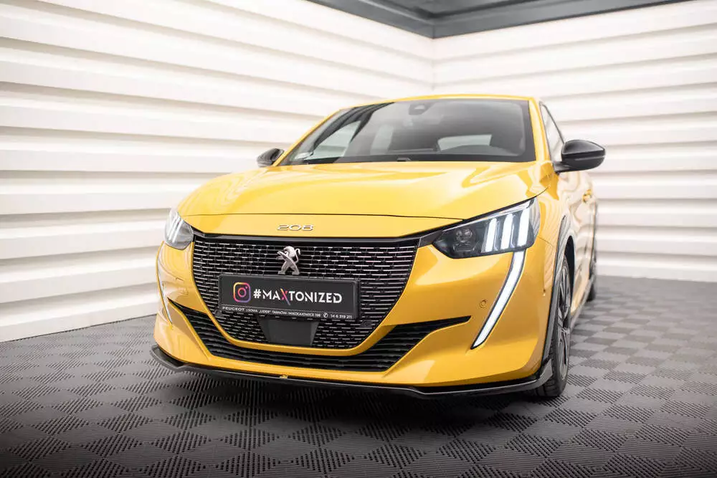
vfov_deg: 37.4
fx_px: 706
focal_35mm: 35
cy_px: 237
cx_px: 362
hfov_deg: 53.8
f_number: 2.5
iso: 1000
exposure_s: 1/125
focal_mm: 35
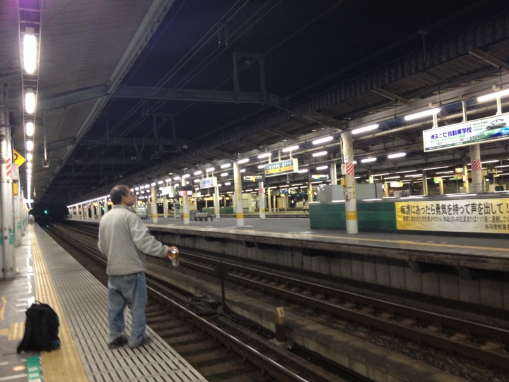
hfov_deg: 52.6
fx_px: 515
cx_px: 254
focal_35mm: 35
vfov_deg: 40.7
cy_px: 191
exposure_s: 1/20
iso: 160
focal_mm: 4.28
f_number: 2.4
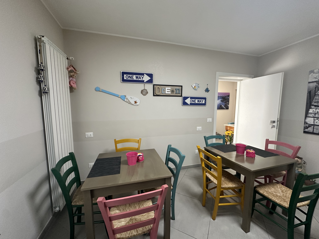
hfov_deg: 102.1
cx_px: 160
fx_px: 129
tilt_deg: -6.2
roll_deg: +0.3
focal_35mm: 14
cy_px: 120
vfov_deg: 85.7
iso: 250
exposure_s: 1/50
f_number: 2.2
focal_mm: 2.22
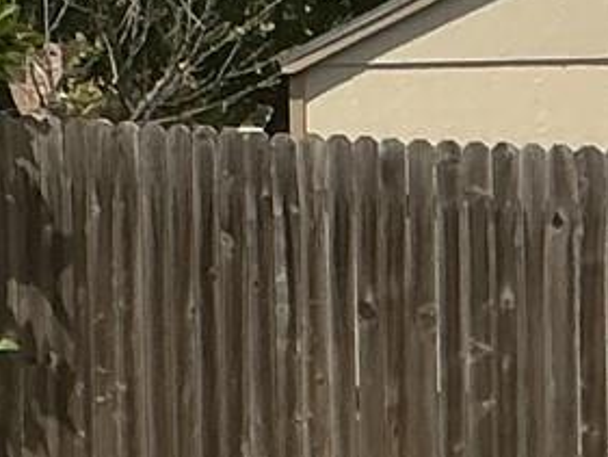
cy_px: 126
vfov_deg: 7.0
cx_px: -1456
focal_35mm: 211
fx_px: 3708
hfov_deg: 7.7
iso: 25
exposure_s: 1/2538
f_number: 1.8
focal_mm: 3
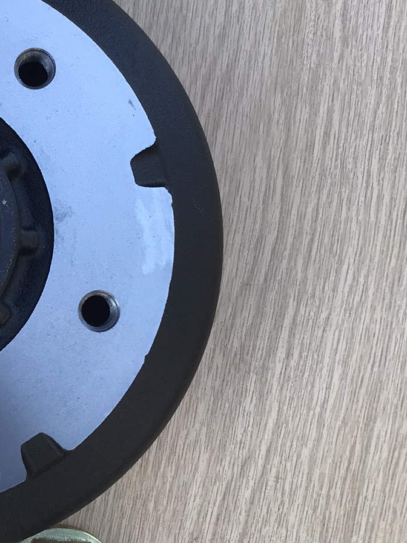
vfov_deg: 30.3
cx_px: -40
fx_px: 1003
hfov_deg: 21.7
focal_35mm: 64
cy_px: 278
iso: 20
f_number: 1.8
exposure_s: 1/176
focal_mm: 3.99
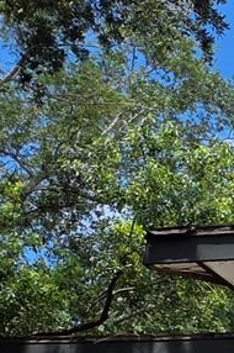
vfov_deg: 14.3
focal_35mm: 134
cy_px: 533
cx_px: 805
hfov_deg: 8.0
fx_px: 1310
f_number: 1.8
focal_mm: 5.4
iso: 80
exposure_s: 1/2929
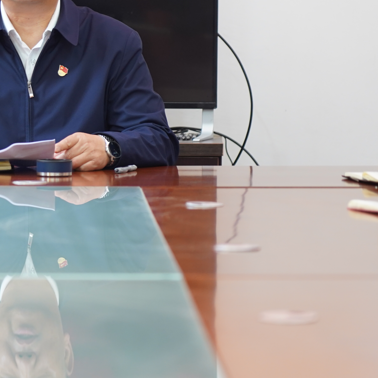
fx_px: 2780
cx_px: 6
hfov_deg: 7.7
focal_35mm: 225
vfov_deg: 7.8
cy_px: 76
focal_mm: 105
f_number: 4
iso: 1000
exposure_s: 1/30
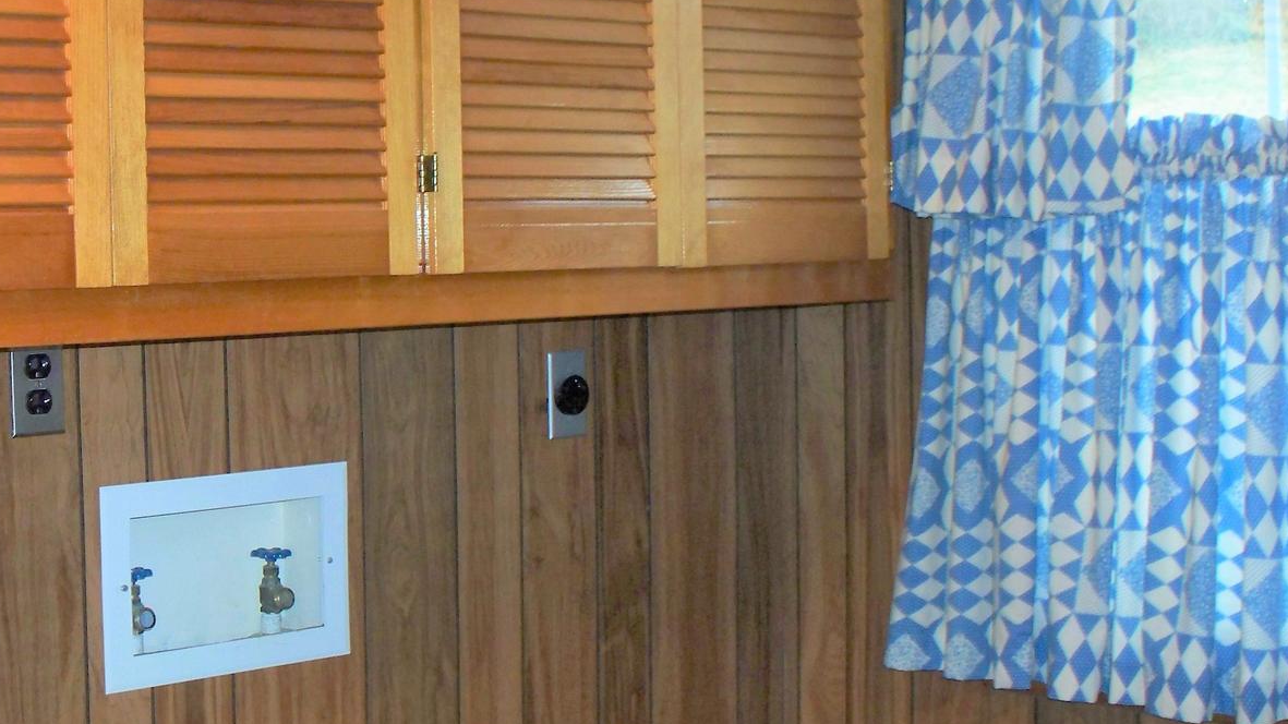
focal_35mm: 68
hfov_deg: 30.0
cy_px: 282
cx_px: 192
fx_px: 2322
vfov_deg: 17.7
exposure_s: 1/30
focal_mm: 7.54
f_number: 2.8
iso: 200
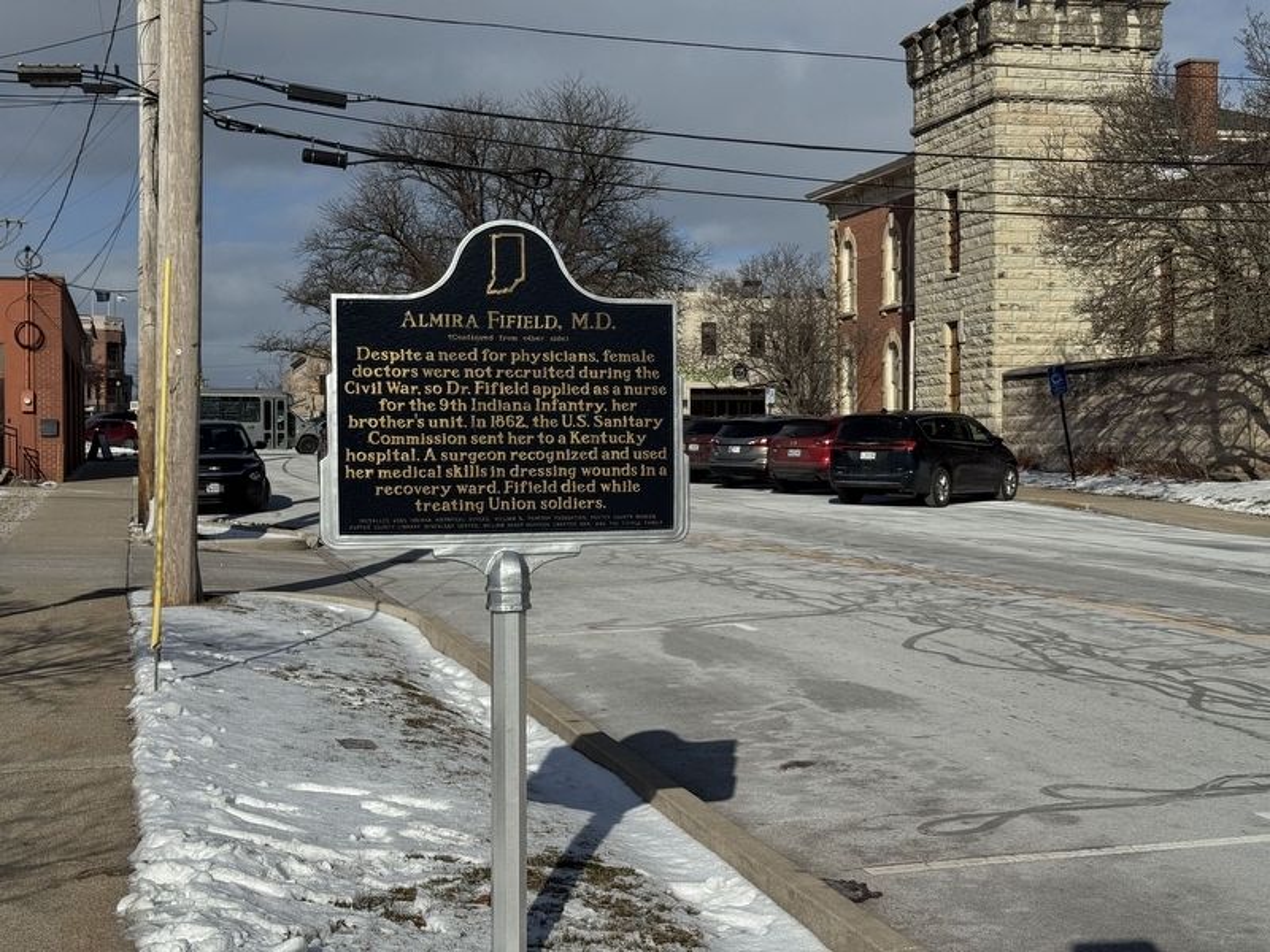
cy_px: 476
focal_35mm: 48
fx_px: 1761
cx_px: 635
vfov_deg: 30.3
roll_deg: -0.1
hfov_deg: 39.7
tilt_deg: -1.5
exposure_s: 1/12500
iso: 64
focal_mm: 6.76
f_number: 1.78
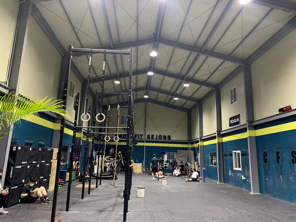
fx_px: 222
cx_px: 148
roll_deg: -1.1
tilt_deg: +10.9
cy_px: 111
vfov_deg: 53.1
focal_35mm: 26
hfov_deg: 67.3
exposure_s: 1/60
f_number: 1.8
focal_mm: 4.25
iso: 250
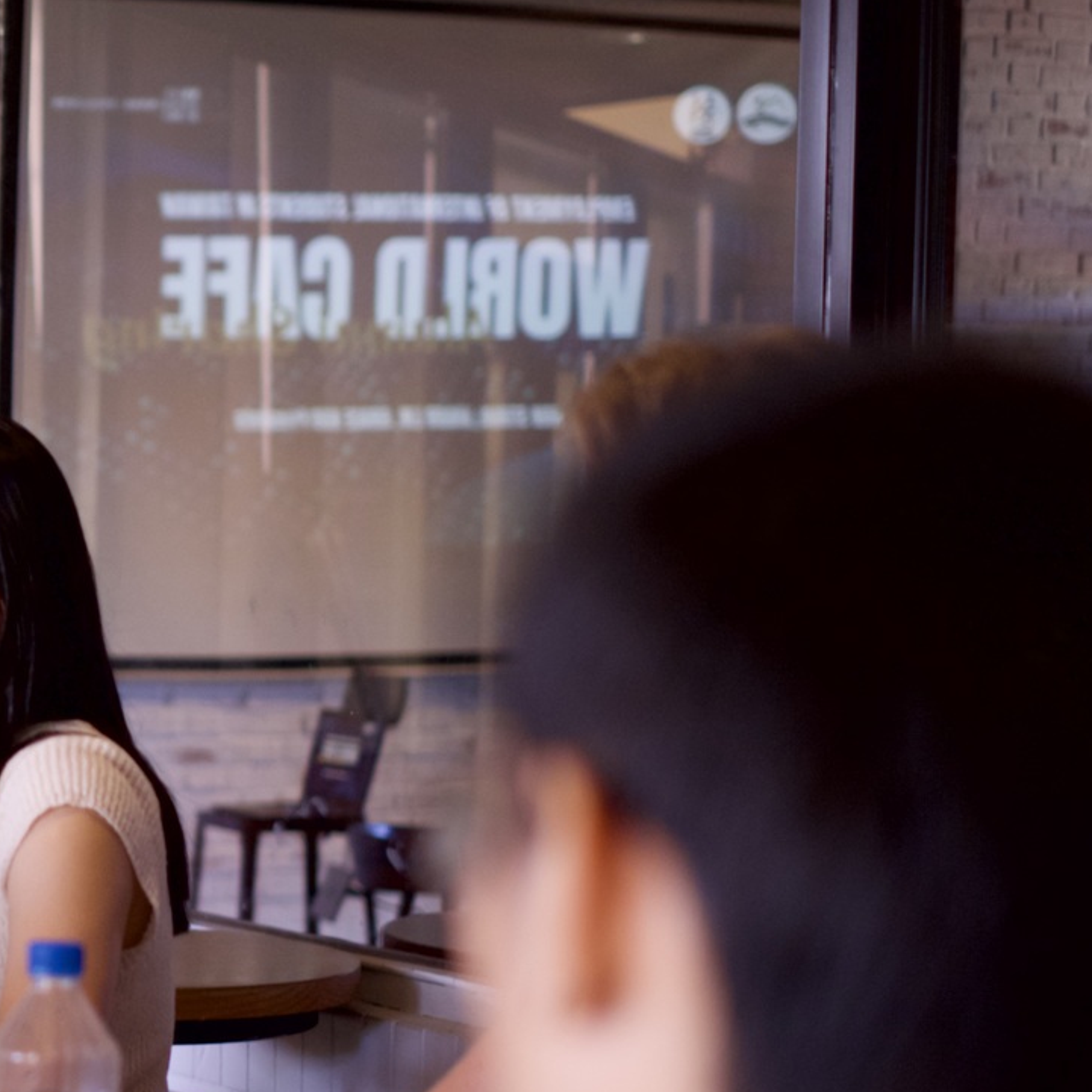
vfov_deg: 14.5
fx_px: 4283
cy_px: 576
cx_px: -329
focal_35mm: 120
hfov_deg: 14.0
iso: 800
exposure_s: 1/80
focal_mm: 35
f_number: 1.8
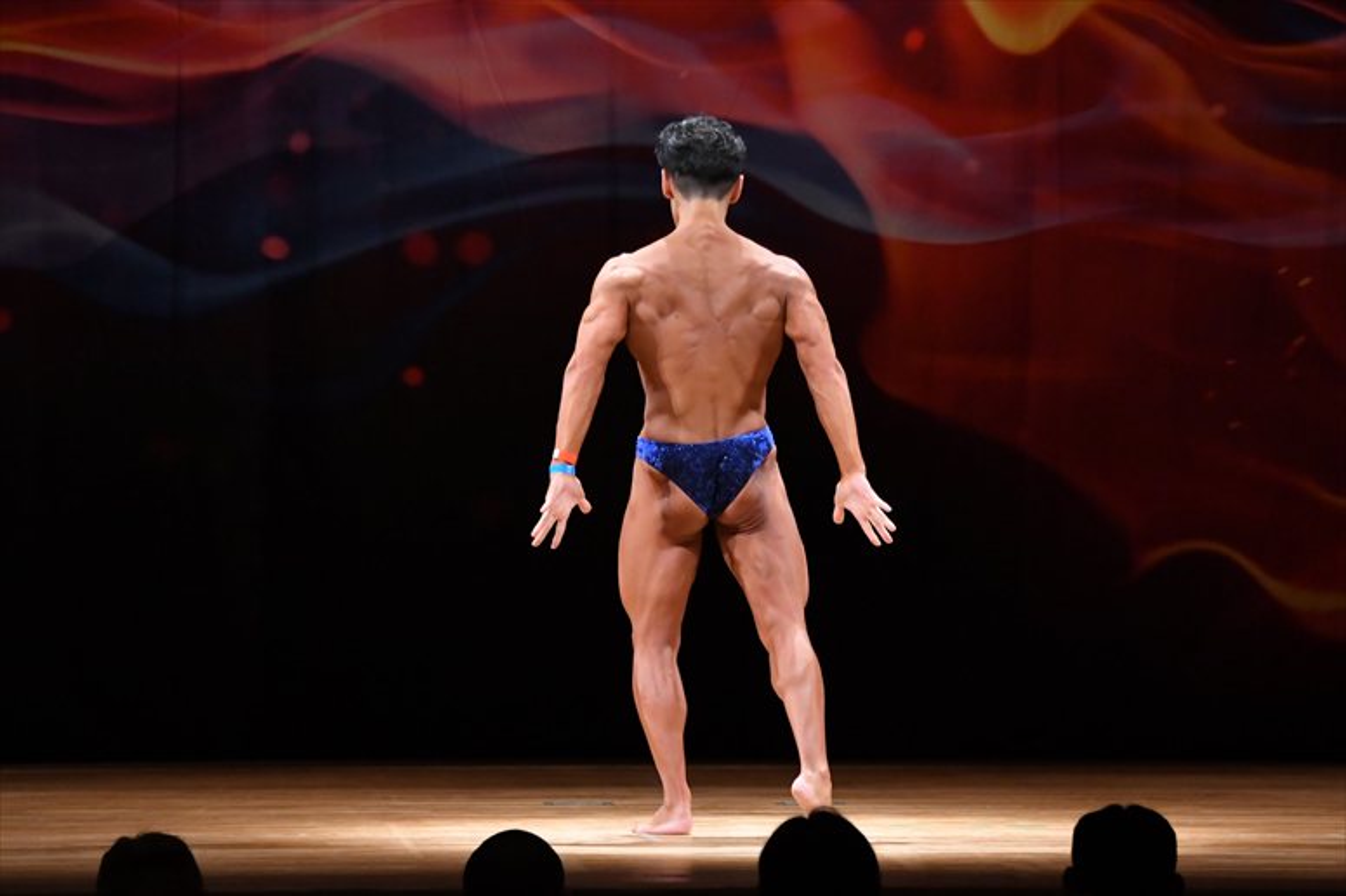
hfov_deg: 9.2
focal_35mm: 225
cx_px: 673
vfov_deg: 6.1
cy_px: 448
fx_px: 8409
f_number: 5.6
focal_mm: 150
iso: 4000
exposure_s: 1/400
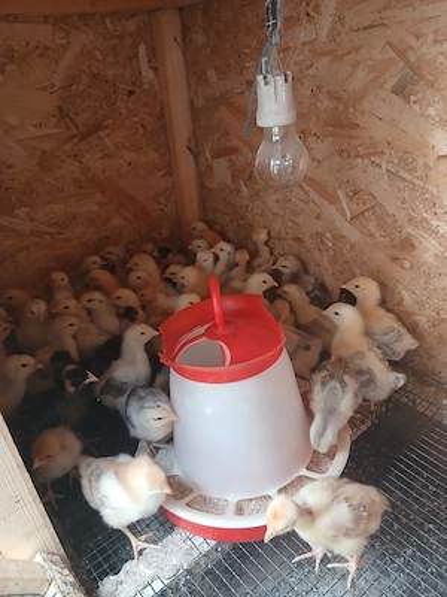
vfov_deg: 67.3
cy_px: 298
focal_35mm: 26
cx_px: 224
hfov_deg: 53.1
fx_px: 448
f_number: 1.8
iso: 200
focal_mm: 3.98
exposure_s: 1/33.3
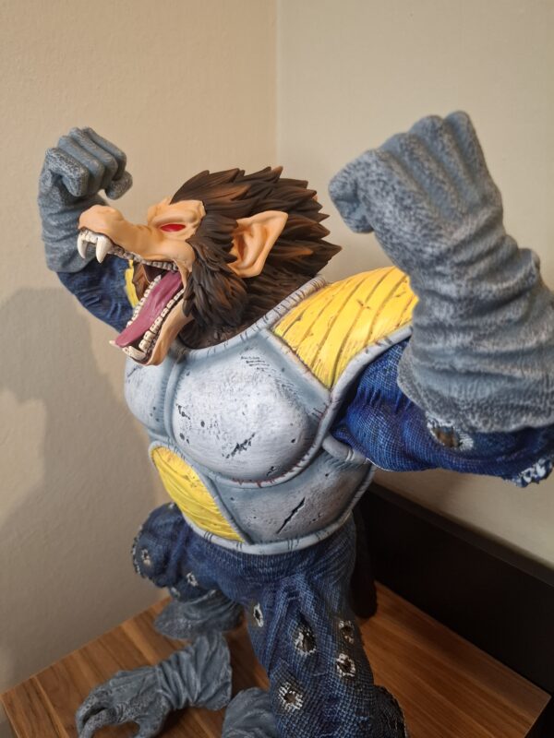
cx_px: 277
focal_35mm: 23
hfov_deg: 58.9
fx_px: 491
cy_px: 369
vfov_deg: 73.9
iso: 320
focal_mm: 5.54
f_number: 1.8
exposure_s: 1/50
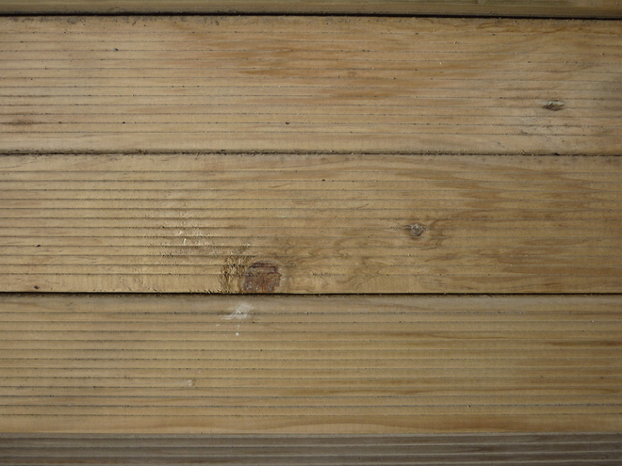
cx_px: 311
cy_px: 233
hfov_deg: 55.4
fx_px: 593
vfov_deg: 42.9
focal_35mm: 33
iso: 80
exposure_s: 1/400
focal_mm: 5.5
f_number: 8
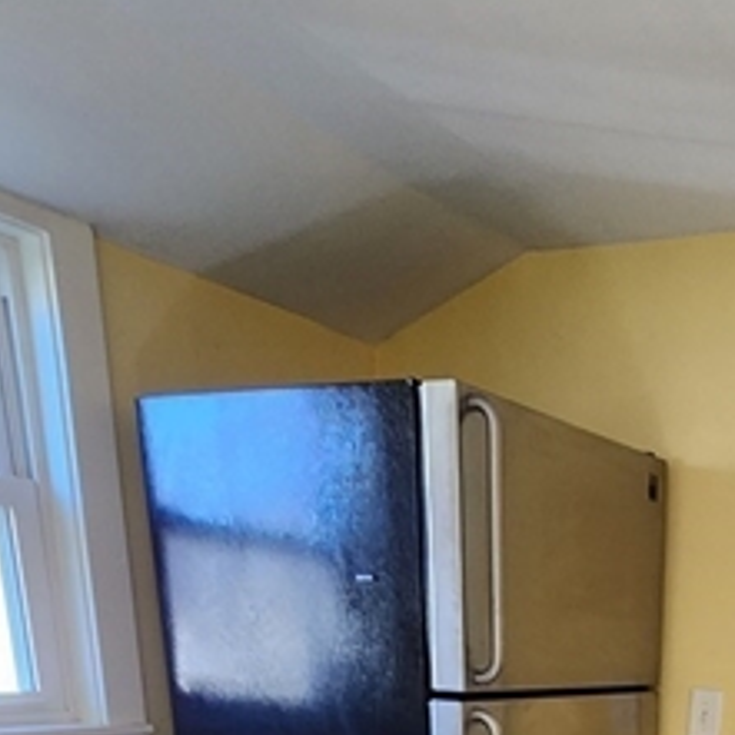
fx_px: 961
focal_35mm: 40
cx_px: 688
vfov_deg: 30.1
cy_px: 1024
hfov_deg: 38.4
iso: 250
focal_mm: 2.2
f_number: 2.2
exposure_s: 1/60
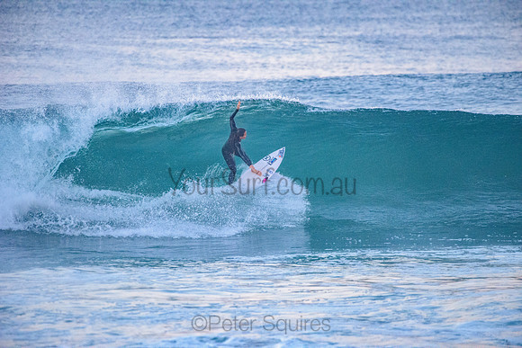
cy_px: 174
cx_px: 261
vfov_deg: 2.8
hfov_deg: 4.1
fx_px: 7251
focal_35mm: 500
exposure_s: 1/500
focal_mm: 500
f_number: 5.6
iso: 6400
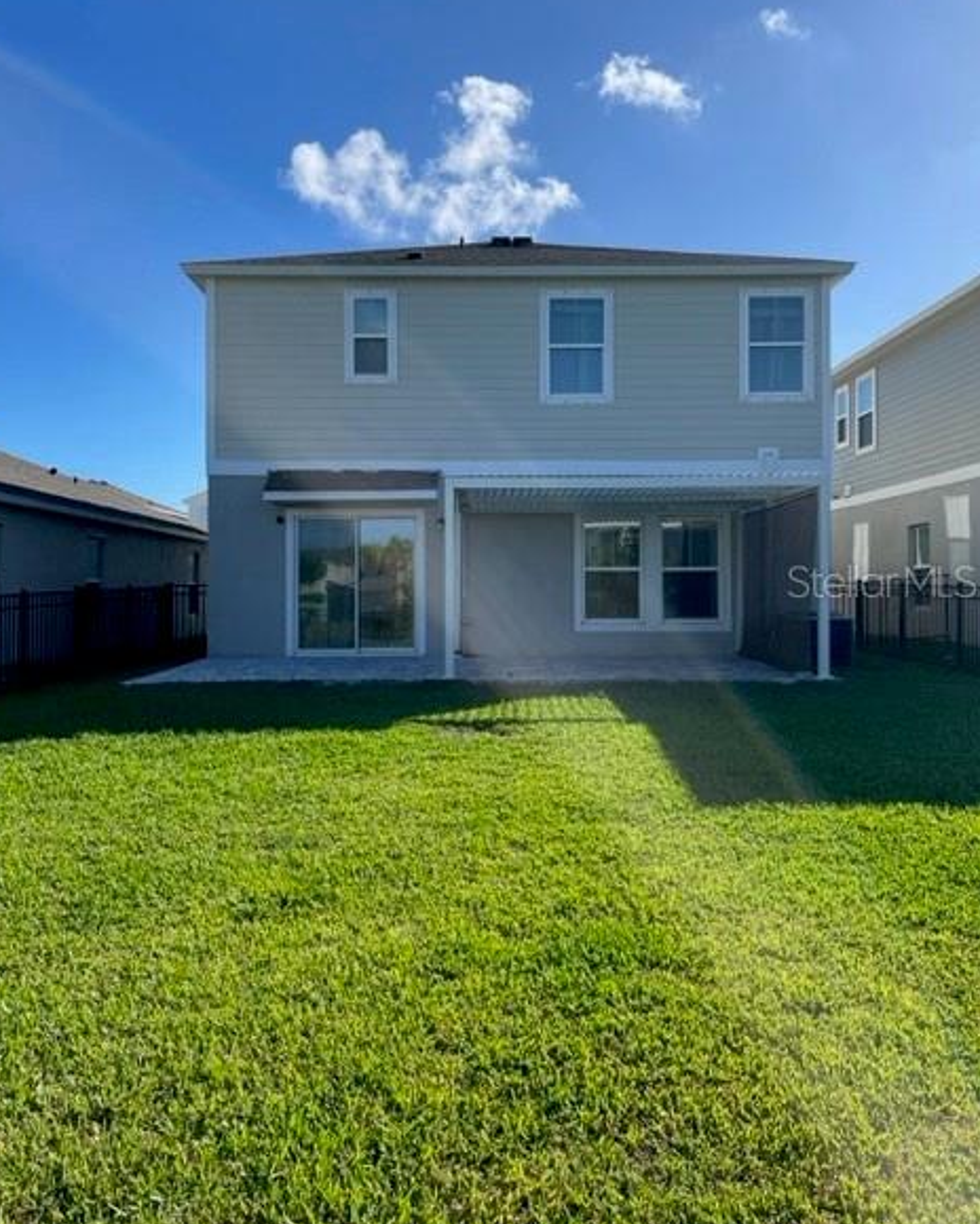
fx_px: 1015
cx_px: 479
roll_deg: +0.0
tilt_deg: -0.2
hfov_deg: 51.5
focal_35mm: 28
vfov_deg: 62.2
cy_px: 580
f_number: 1.6
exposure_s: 1/3300
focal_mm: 4.2
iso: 32
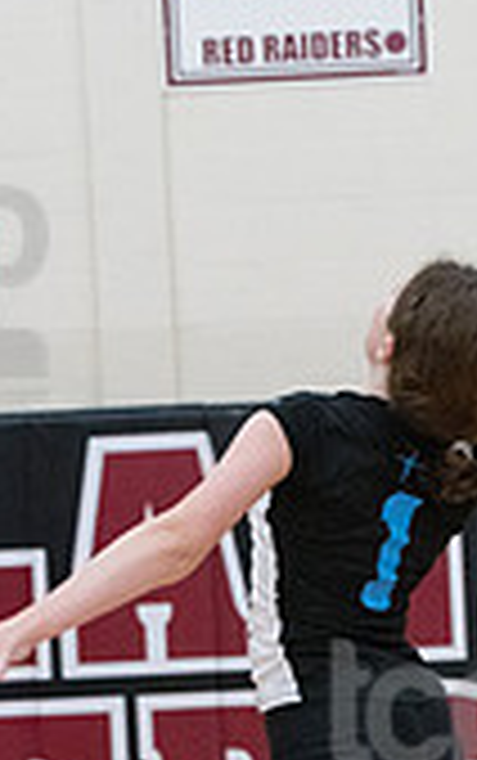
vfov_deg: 8.9
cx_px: 436
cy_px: 764
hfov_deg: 5.6
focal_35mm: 233
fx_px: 4834
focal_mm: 86
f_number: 4.5
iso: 6400
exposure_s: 1/1000
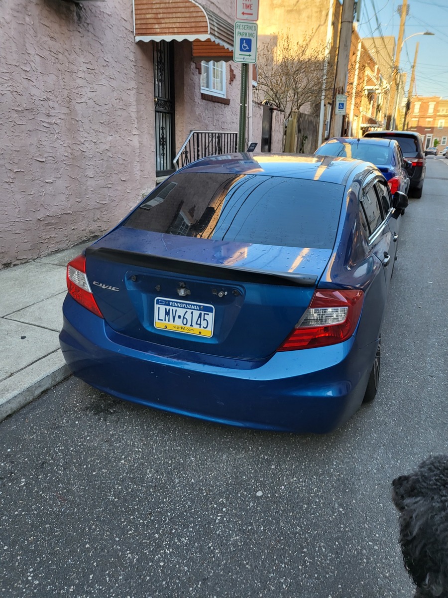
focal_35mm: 26
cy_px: 299
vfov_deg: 67.3
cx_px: 224
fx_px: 449
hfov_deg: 53.1
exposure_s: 1/150
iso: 50
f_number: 1.8
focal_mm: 4.25
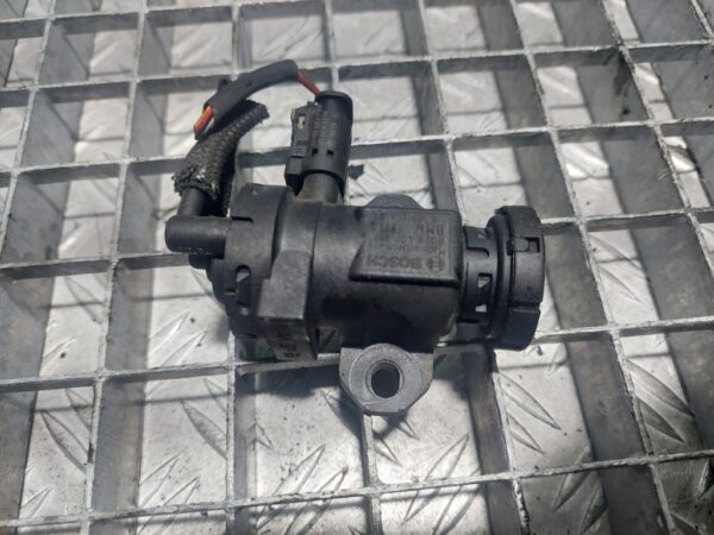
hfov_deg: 69.4
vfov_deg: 54.9
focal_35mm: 25
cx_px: 357
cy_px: 268
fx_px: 516
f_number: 1.8
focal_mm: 5.23
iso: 50
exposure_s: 1/50
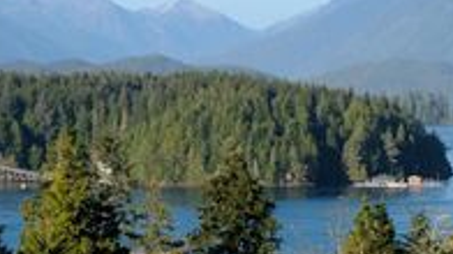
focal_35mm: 200
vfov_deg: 6.1
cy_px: 103
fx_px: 2401
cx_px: 372
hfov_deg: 10.7
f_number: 5.6
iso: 400
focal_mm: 50
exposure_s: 1/1300
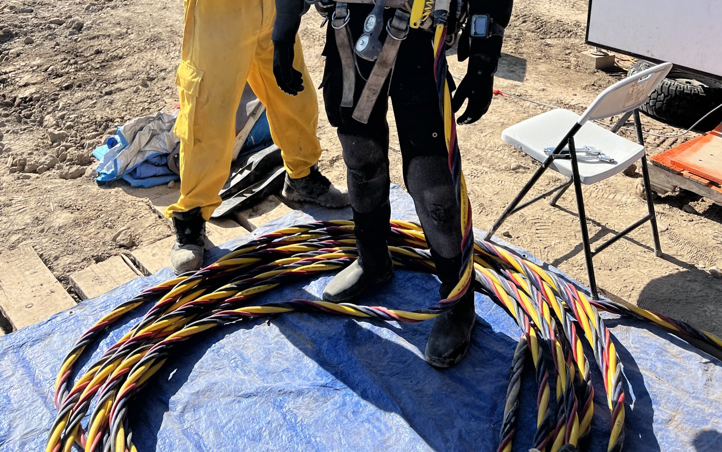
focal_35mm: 37
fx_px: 728
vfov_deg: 31.1
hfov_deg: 52.7
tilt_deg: -12.0
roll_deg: -1.5
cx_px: 362
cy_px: -31
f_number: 1.5
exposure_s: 1/2994
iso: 50
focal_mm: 5.7
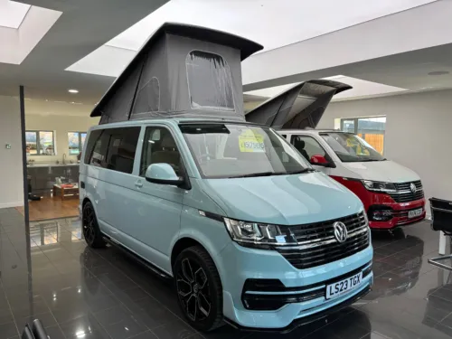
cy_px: 170
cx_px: 226
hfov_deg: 67.3
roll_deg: -0.2
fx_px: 339
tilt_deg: -4.8
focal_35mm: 26
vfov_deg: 53.1
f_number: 1.6
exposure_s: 1/100
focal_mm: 5.96
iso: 32
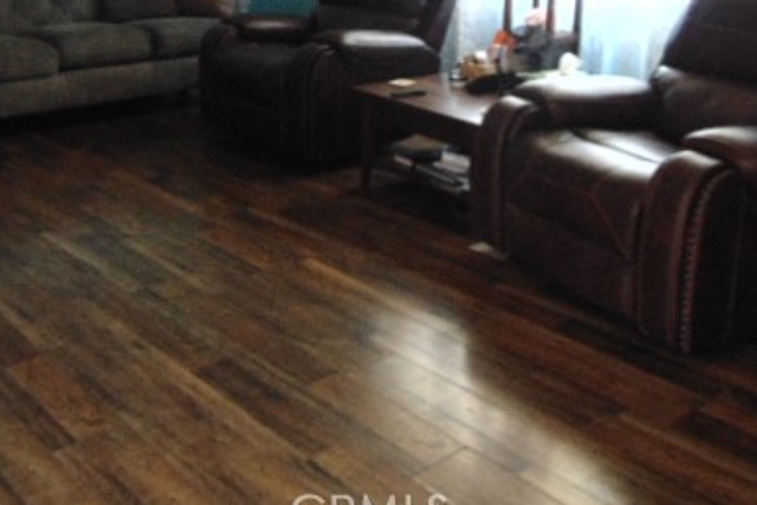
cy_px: 70
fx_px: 904
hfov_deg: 44.8
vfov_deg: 30.1
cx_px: 260
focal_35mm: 43
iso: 400
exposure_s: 1/13
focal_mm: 4.5
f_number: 3
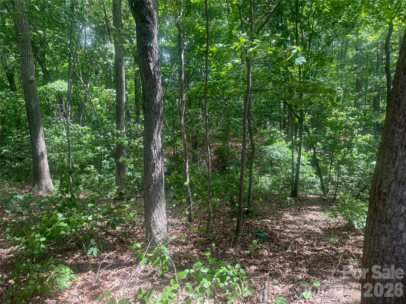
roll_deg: +0.8
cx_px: 203
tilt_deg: -10.6
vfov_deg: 56.8
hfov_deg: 71.6
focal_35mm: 24
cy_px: 152
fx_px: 281
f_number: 1.78
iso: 64
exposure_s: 1/200
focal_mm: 6.86
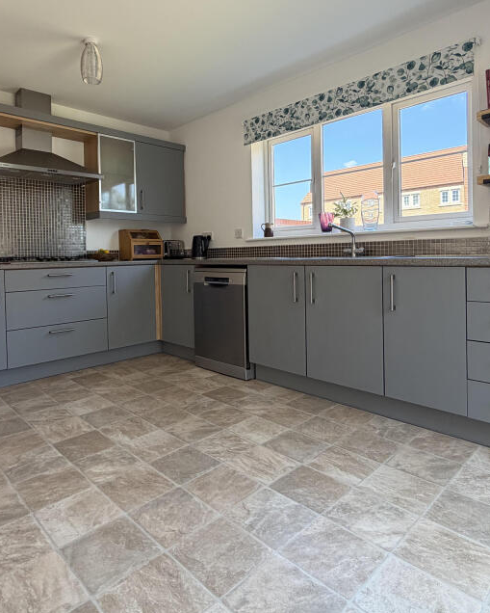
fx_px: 399
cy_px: 262
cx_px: 219
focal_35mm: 22
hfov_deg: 63.0
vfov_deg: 74.6
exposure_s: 1/121
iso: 125
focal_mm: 2.22
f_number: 2.2
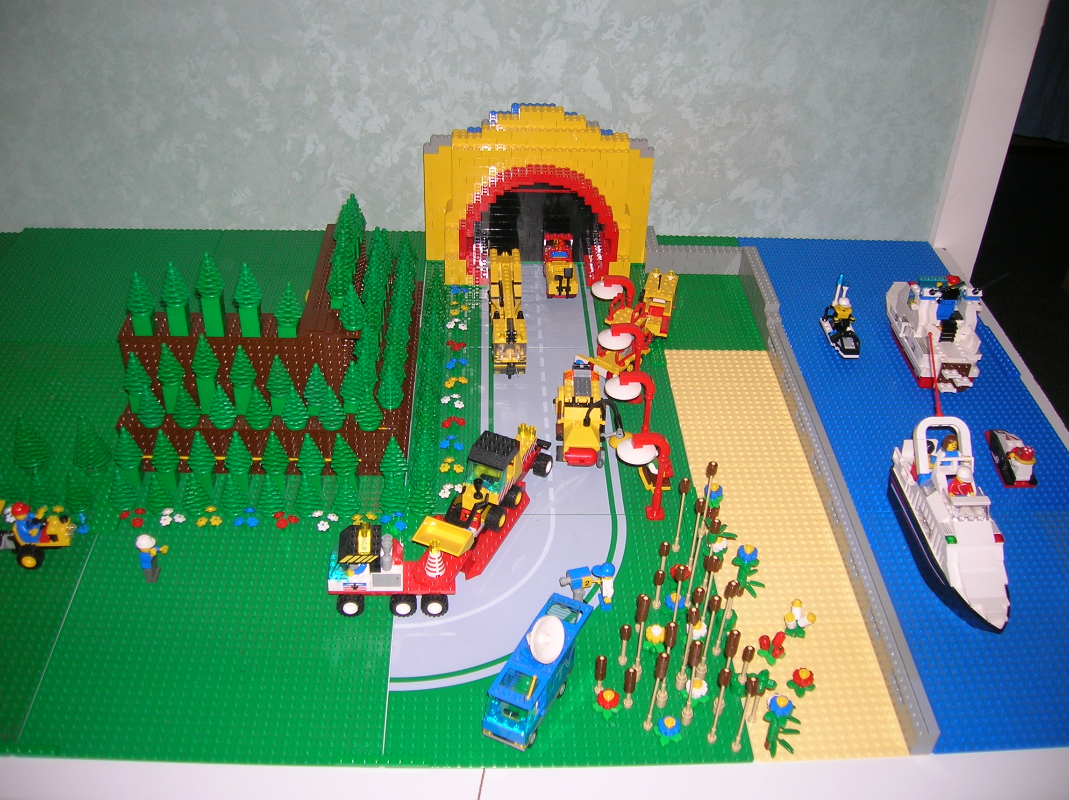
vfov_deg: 41.7
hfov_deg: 54.0
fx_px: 1049
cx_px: 534
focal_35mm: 34
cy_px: 400
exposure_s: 1/60.1
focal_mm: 5.7
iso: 50
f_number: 2.9
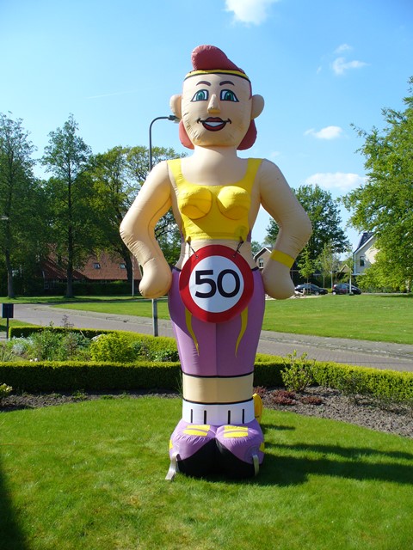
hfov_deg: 38.7
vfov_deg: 50.1
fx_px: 589
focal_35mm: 37
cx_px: 206
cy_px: 275
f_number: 5.6
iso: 80
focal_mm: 6.1
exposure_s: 1/250
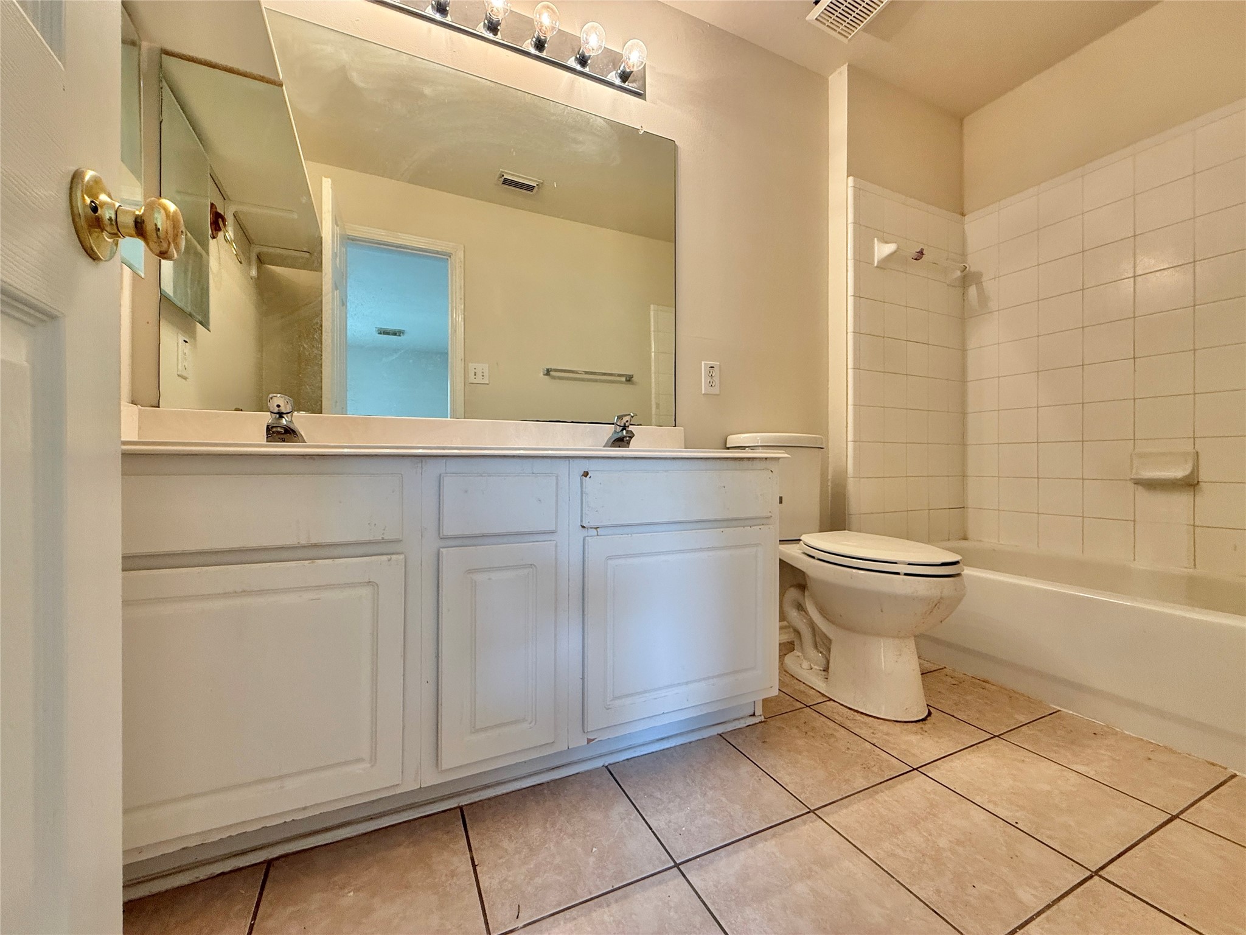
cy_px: 468
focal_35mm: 14
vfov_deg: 85.7
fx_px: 504
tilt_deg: -0.5
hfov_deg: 102.1
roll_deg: -0.1
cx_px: 623
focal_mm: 2.22
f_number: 2.2
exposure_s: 1/120
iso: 160
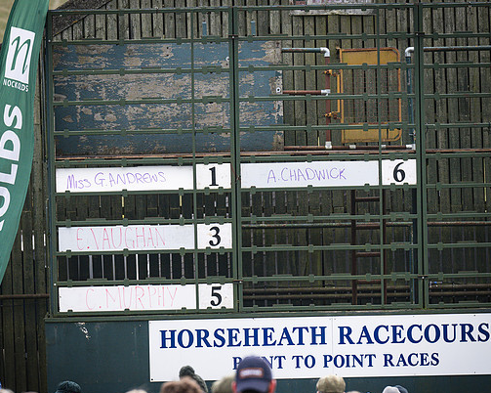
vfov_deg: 4.1
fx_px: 5491
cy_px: 212
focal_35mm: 378
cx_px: 228
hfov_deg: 5.1
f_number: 5
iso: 320
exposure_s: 1/1000
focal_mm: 200
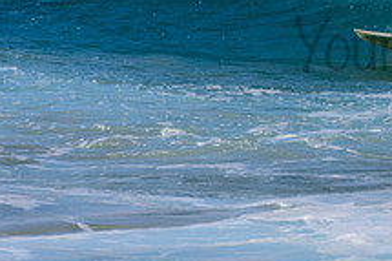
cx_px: 483
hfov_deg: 1.0
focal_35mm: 2023
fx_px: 22011
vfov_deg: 0.7
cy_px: 28
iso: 200
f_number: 5.6
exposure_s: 1/2000
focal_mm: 500
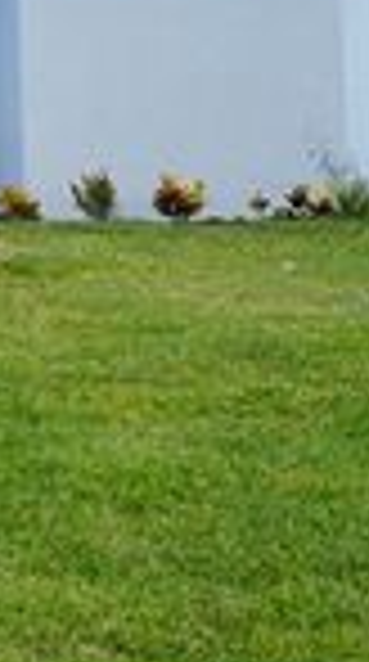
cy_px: 101
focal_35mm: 150
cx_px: -702
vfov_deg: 14.3
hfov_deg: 7.2
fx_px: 2626
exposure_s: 1/100
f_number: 8
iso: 100
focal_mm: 28
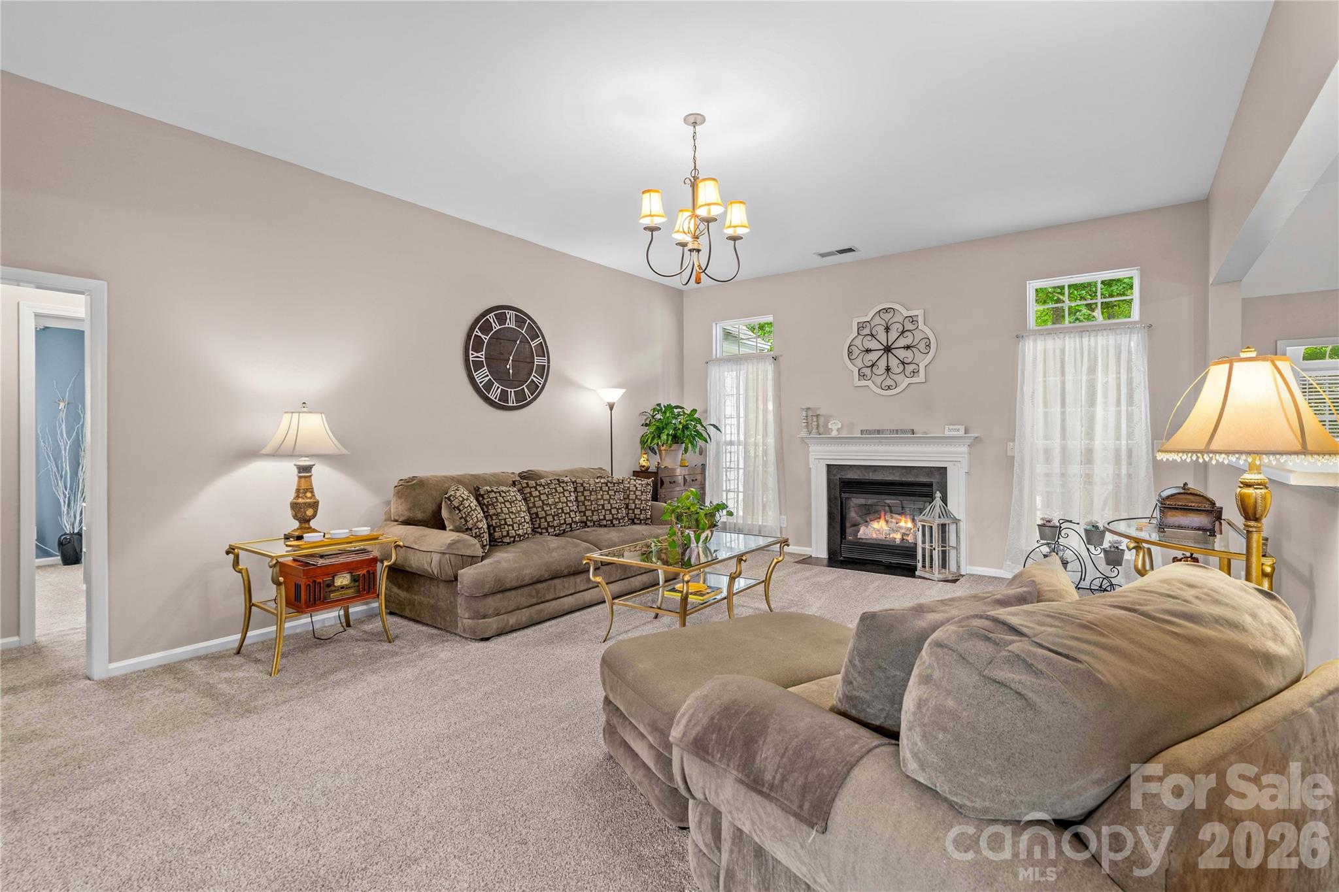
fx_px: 595
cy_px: 446
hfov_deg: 96.7
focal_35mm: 16
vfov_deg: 73.7
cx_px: 670
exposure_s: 1.6
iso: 100
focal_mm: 16
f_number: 8
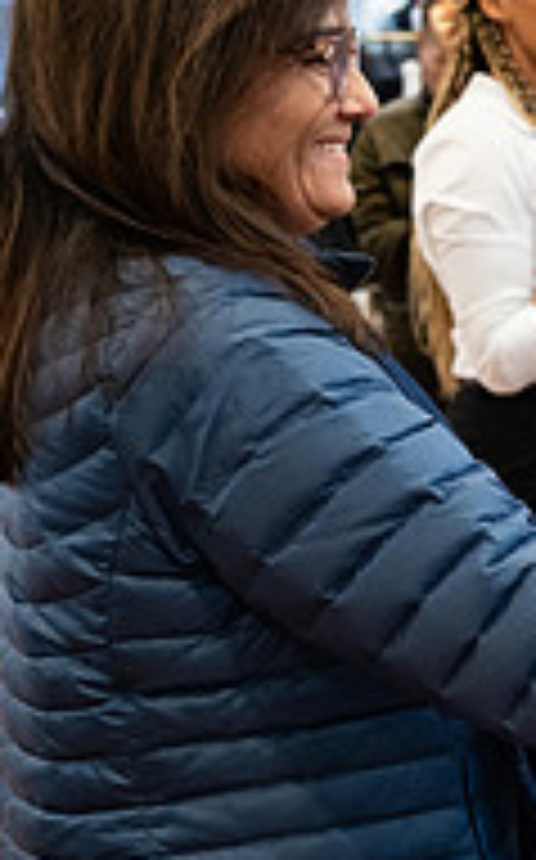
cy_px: 439
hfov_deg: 14.4
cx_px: 1077
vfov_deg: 27.5
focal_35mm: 75
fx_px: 1757
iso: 1000
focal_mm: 24
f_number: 3.2
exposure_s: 1/125
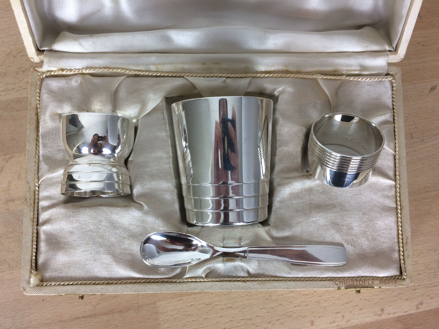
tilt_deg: -82.7
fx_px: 368
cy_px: 164
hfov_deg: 61.7
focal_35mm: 29
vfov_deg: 48.2
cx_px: 220
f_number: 2.2
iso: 40
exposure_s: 1/33
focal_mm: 4.15
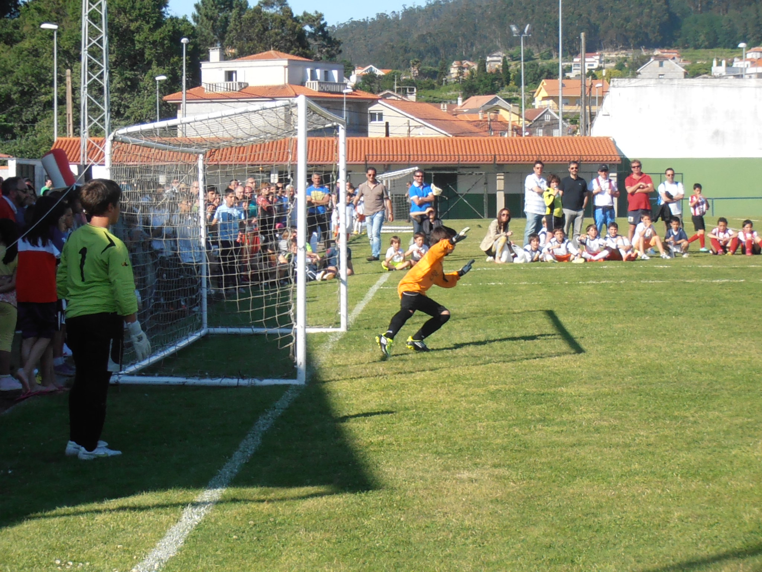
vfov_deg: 13.3
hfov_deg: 17.7
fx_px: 2443
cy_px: 286
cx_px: 381
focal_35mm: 111
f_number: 5.5
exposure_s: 1/1250
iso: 250
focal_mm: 19.64
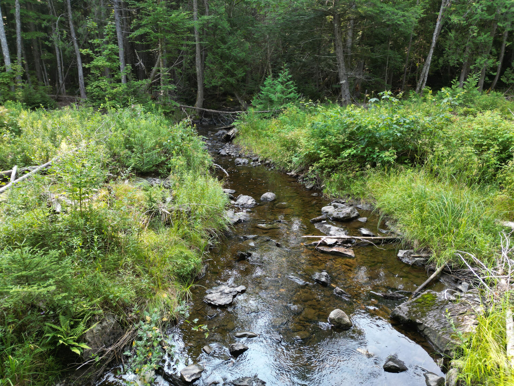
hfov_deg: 71.6
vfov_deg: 56.8
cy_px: 193
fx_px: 356
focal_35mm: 24
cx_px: 257
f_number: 1.7
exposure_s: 1/160
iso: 120
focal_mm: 6.72
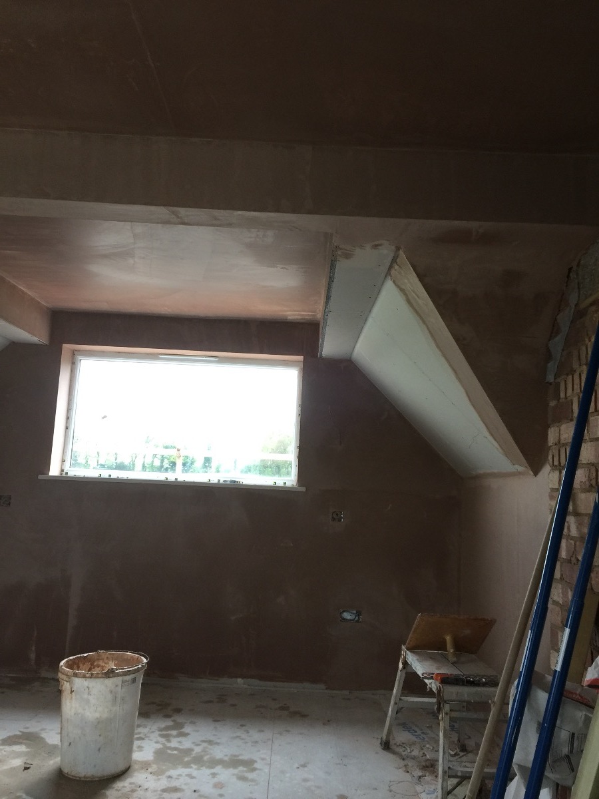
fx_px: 669
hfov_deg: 48.2
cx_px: 300
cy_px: 400
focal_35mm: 29
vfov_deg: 61.7
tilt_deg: +8.8
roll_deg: -3.3
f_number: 2.2
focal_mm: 4.15
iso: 40
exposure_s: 1/33
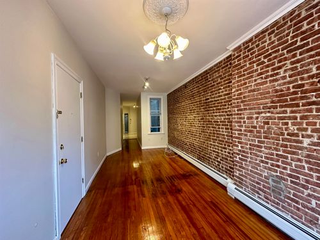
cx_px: 160
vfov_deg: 85.7
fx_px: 129
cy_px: 120
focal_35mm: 14
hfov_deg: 102.1
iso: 400
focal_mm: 2.22
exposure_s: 1/60
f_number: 2.2
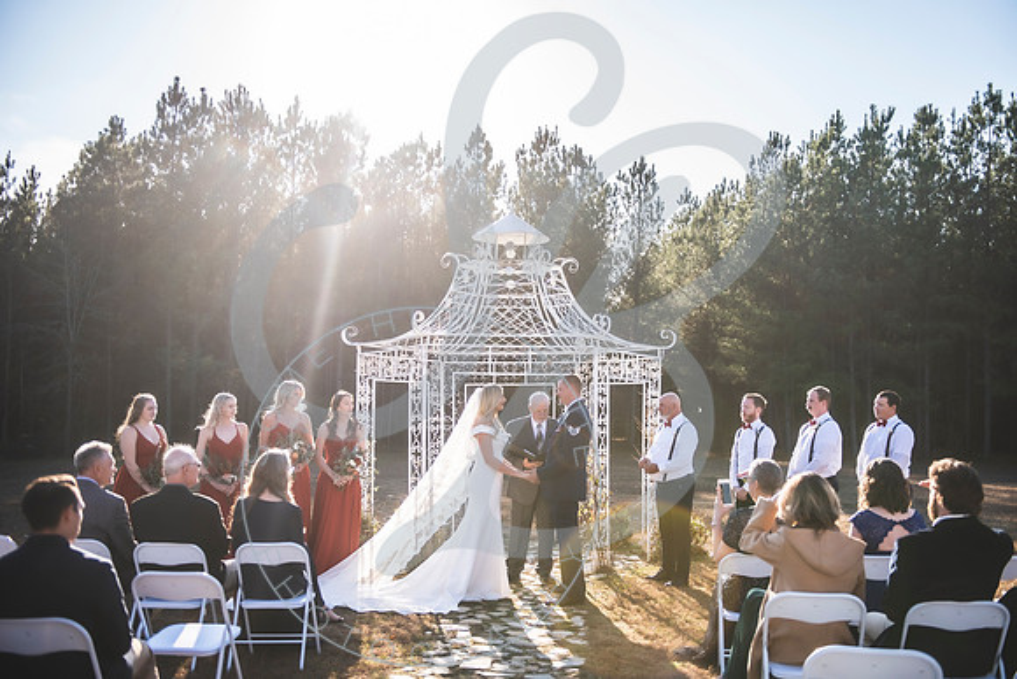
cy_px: 339
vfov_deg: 34.3
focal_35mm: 39
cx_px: 518
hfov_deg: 49.7
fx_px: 1099
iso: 100
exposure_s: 1/1000
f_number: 2.8
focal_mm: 38
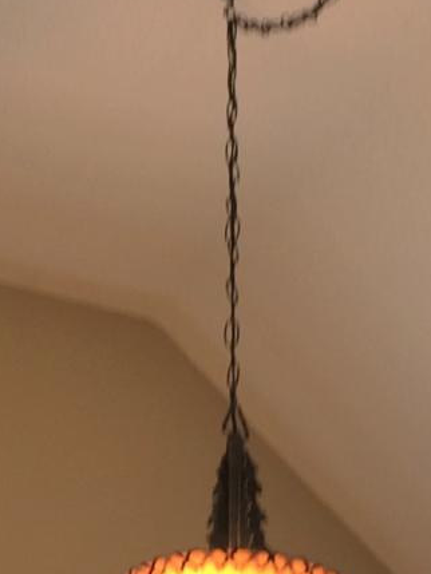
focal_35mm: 135
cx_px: 94
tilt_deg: +26.6
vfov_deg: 14.4
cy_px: 573
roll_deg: +0.1
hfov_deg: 11.0
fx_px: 2240
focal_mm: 4.15
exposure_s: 1/30
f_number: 2.2
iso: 32
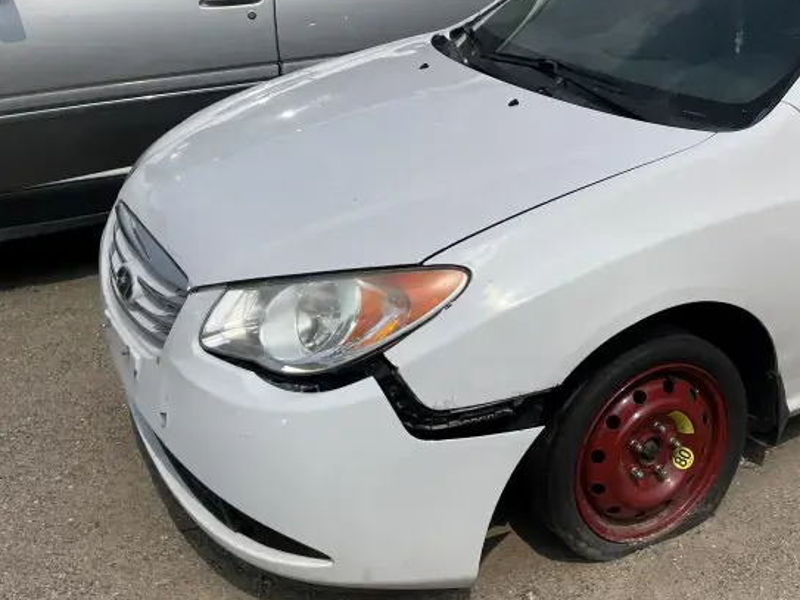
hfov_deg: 38.7
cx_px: 706
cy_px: 239
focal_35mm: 46
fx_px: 1063
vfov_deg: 31.4
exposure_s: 1/9174
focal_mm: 5.1
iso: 32
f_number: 1.6
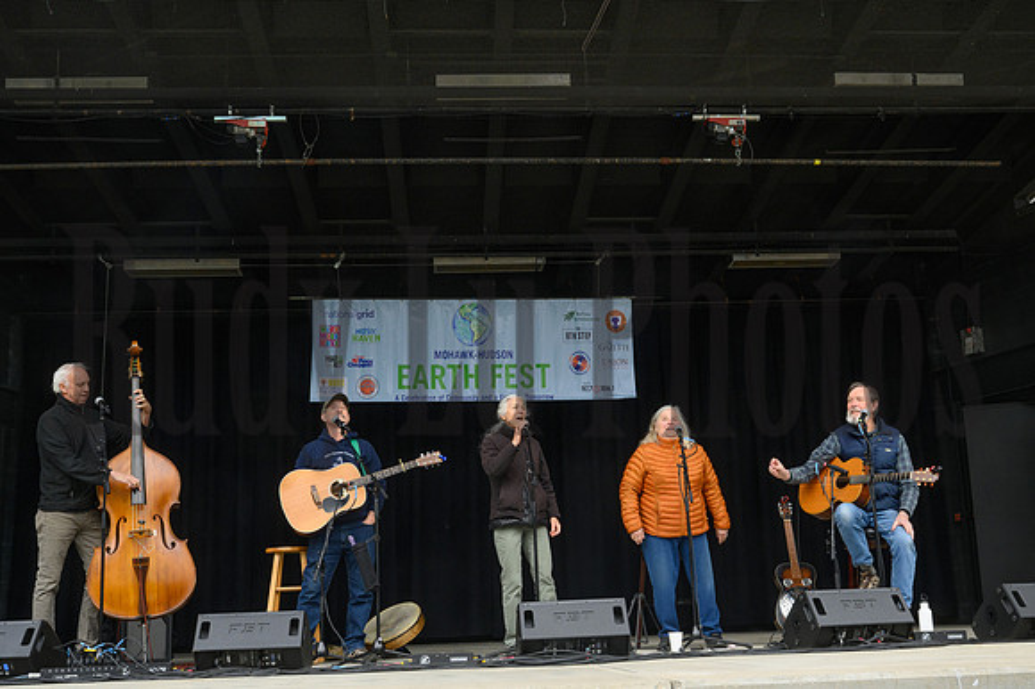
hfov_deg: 45.5
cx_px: 518
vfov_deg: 31.2
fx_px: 1235
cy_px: 344
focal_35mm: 43
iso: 1600
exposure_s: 1/160
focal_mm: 43
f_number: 13
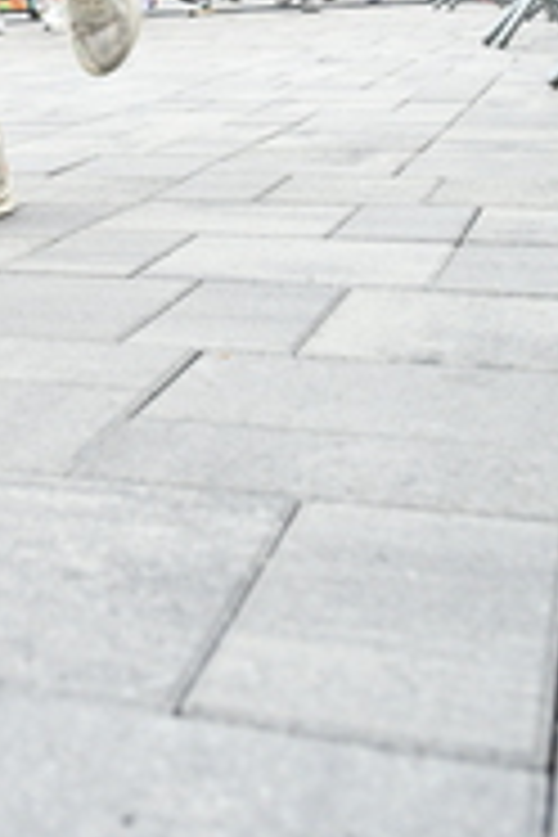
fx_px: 1651
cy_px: -212
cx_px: -137
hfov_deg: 18.1
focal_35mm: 71
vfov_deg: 25.1
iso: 2000
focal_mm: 24
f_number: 4
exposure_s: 1/640
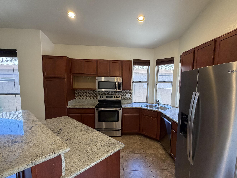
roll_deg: -1.3
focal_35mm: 17
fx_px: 116
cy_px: 96
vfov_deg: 74.6
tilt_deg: -6.2
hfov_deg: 90.9
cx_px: 125
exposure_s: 1/60
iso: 200
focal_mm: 2.22
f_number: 2.2
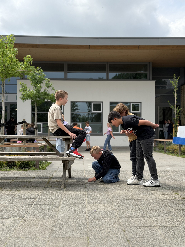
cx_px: 92
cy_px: 124
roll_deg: +0.0
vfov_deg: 39.7
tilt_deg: +1.6
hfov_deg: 30.3
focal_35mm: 48
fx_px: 342
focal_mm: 6.76
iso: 100
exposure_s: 1/4098
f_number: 1.78
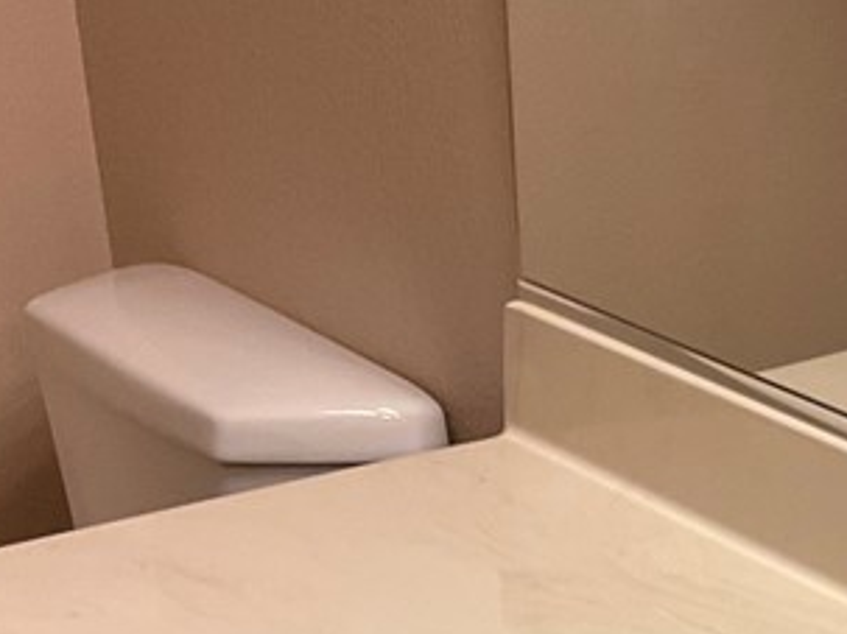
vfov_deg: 14.0
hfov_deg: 19.3
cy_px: 1003
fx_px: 2397
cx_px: 900
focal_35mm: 98
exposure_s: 1/60
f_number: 1.8
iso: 100
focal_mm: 3
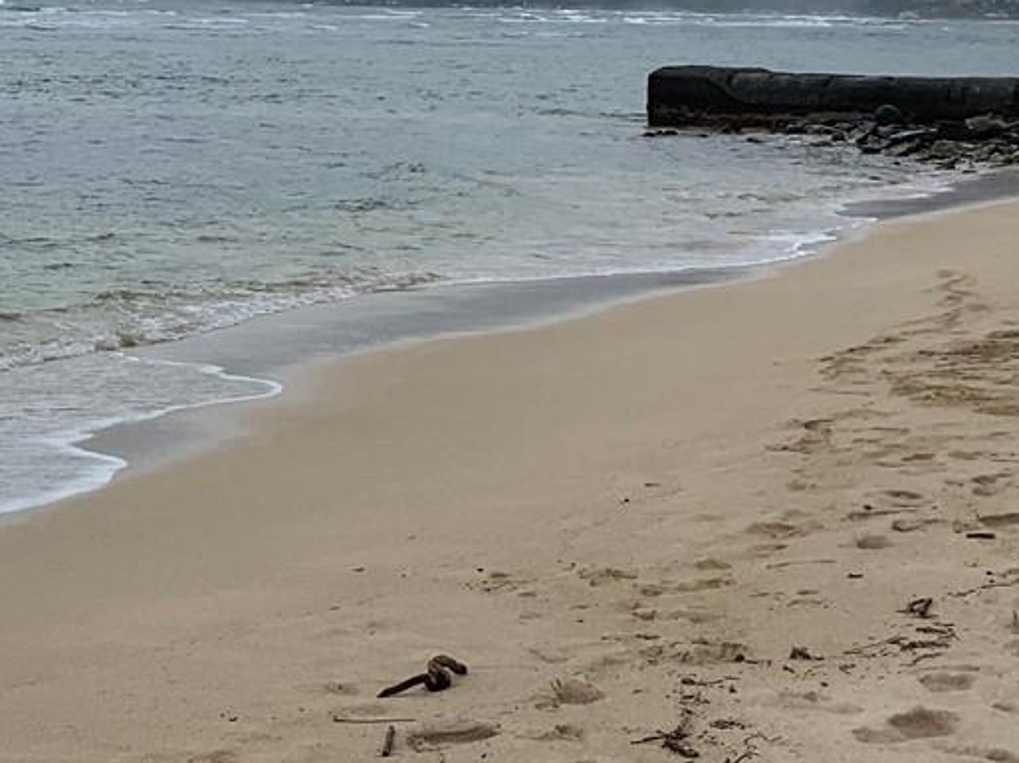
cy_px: 71
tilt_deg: -1.9
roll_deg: -1.5
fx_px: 2383
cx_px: -321
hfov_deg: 21.7
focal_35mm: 81
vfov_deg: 17.9
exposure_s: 1/3937
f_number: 1.8
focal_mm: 4.25
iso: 25
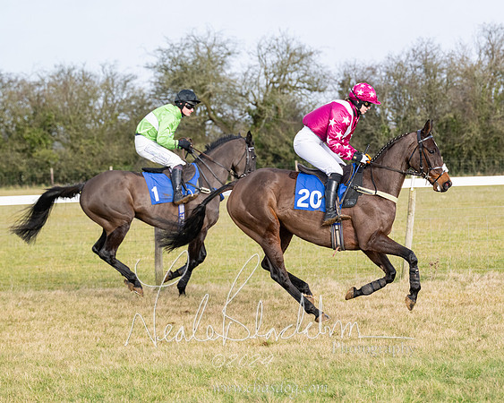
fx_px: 2162
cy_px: 188
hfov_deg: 13.3
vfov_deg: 10.6
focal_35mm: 145
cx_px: 337
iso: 800
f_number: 5
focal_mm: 115
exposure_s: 1/2500
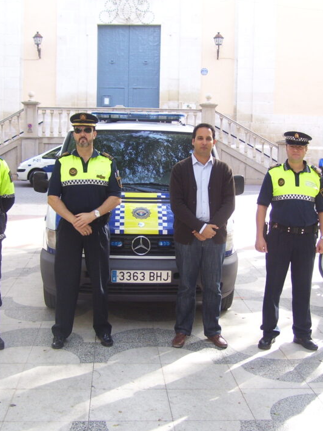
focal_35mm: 50
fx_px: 622
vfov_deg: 38.2
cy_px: 217
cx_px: 147
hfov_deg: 29.1
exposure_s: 1/125
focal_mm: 6
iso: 80
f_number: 2.7
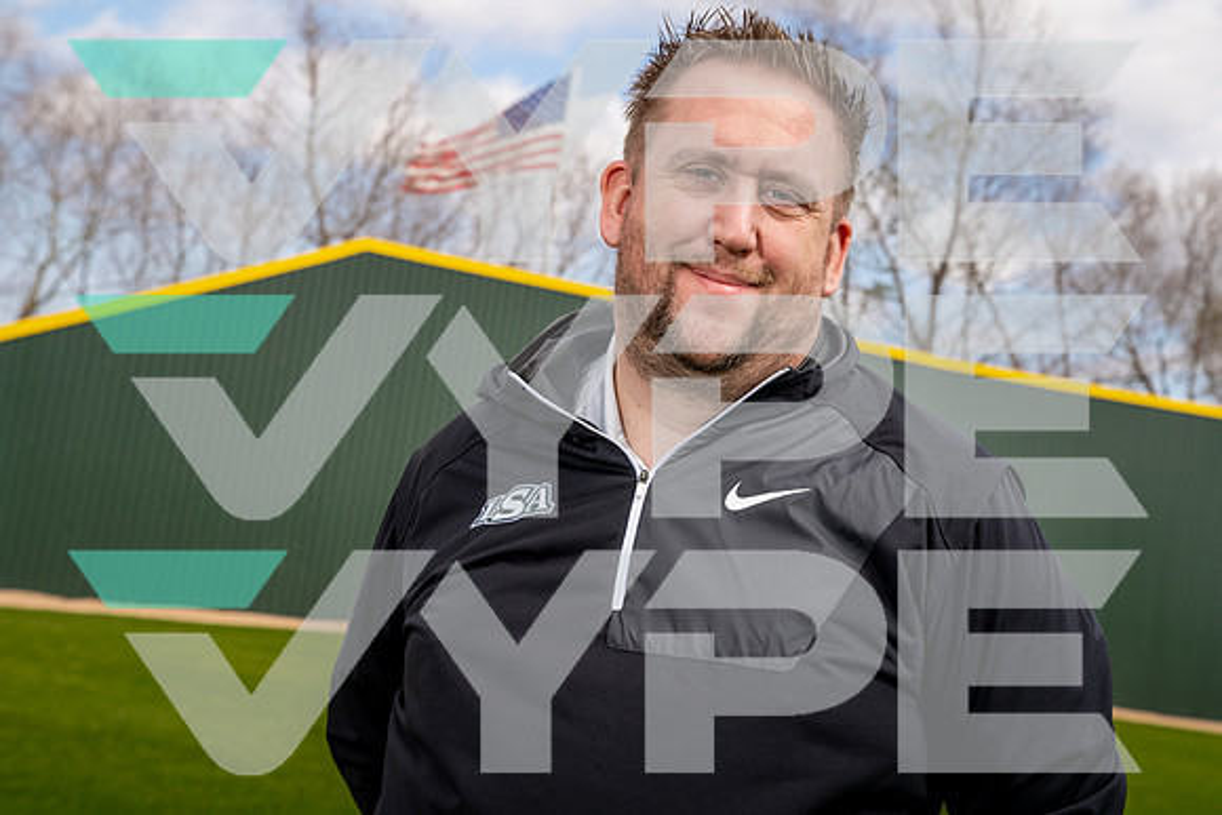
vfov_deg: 22.0
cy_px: 420
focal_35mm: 62
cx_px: 630
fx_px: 2100
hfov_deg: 32.4
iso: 100
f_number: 8
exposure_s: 1/125
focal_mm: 60
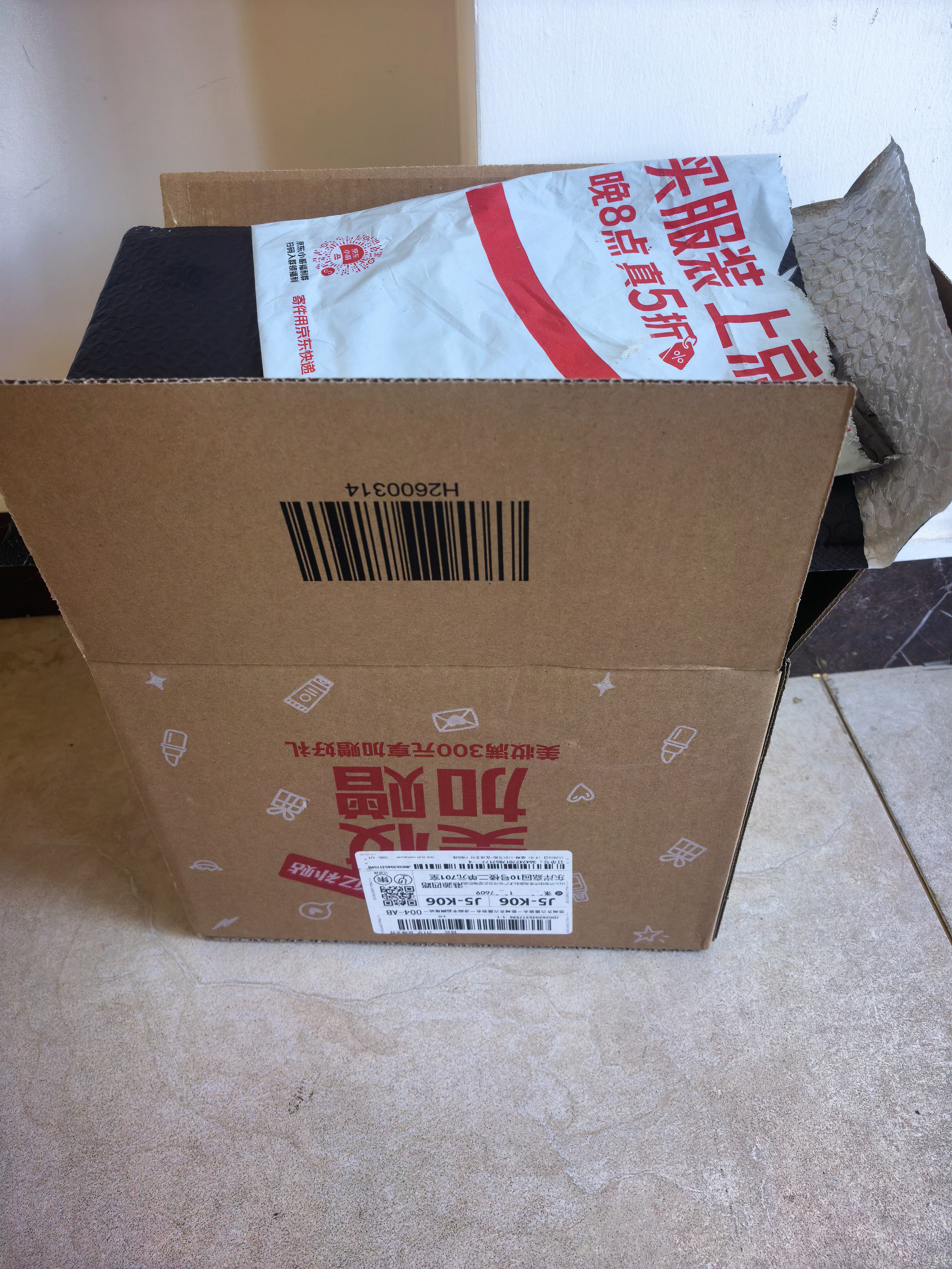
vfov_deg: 71.6
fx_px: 880
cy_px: 634
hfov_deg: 56.8
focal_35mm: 24
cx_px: 476
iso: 200
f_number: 2.8
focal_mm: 6.98
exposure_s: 1/33.3
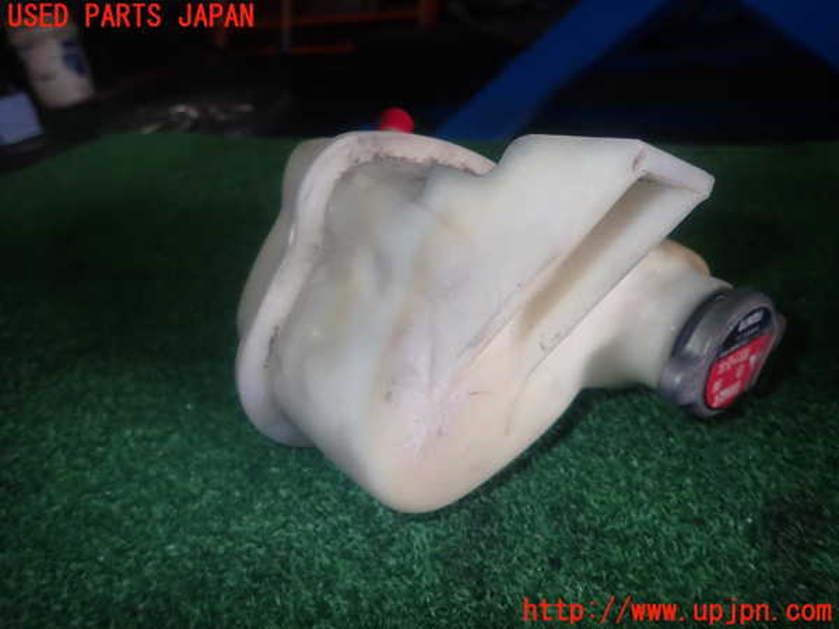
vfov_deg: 54.9
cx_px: 420
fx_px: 606
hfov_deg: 69.4
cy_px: 314
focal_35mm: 25
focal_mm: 4.5
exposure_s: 1/30
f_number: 5.6
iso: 200
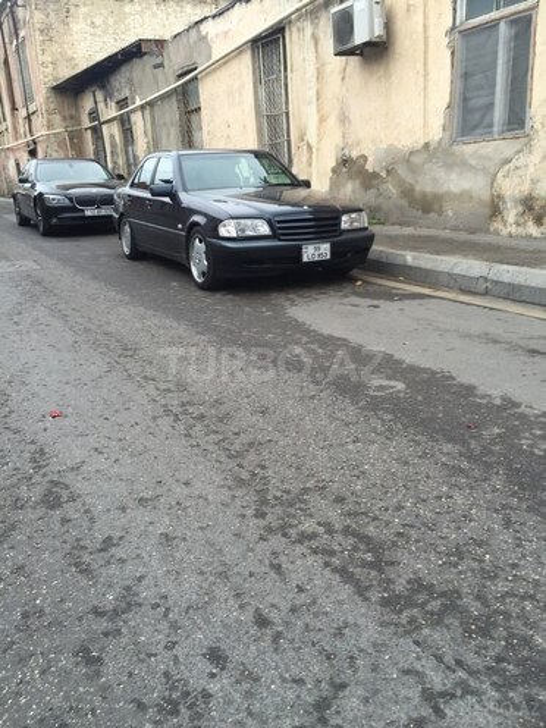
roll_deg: +5.5
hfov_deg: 48.2
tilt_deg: -16.1
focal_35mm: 29
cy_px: 364
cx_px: 273
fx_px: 610
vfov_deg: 61.7
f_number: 2.2
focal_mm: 4.15
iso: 32
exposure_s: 1/100
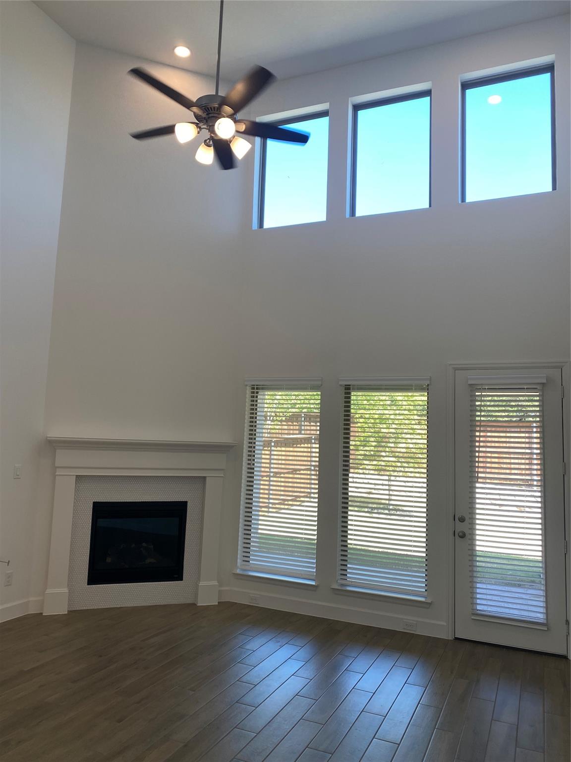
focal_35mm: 26
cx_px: 286
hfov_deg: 53.1
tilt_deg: +6.5
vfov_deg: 67.3
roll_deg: -2.3
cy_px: 381
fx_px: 572
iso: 32
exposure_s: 1/137
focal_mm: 4.25
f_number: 1.8
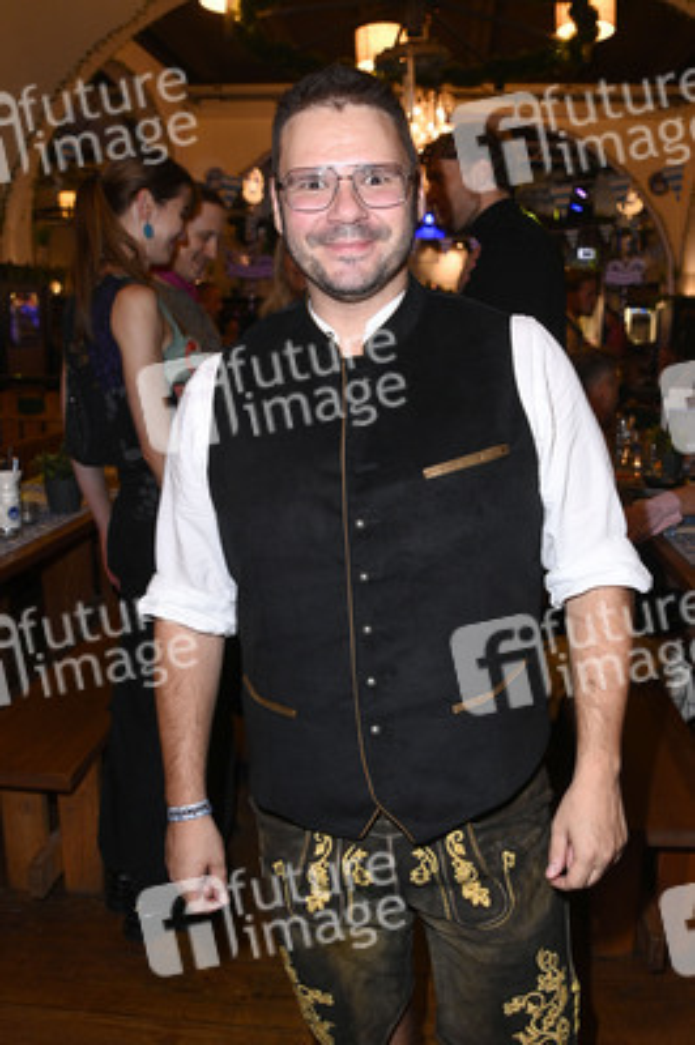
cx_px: 348
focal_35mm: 28
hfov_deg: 46.3
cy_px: 522
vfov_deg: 65.5
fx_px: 812
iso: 1250
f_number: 5.6
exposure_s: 1/60
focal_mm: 28
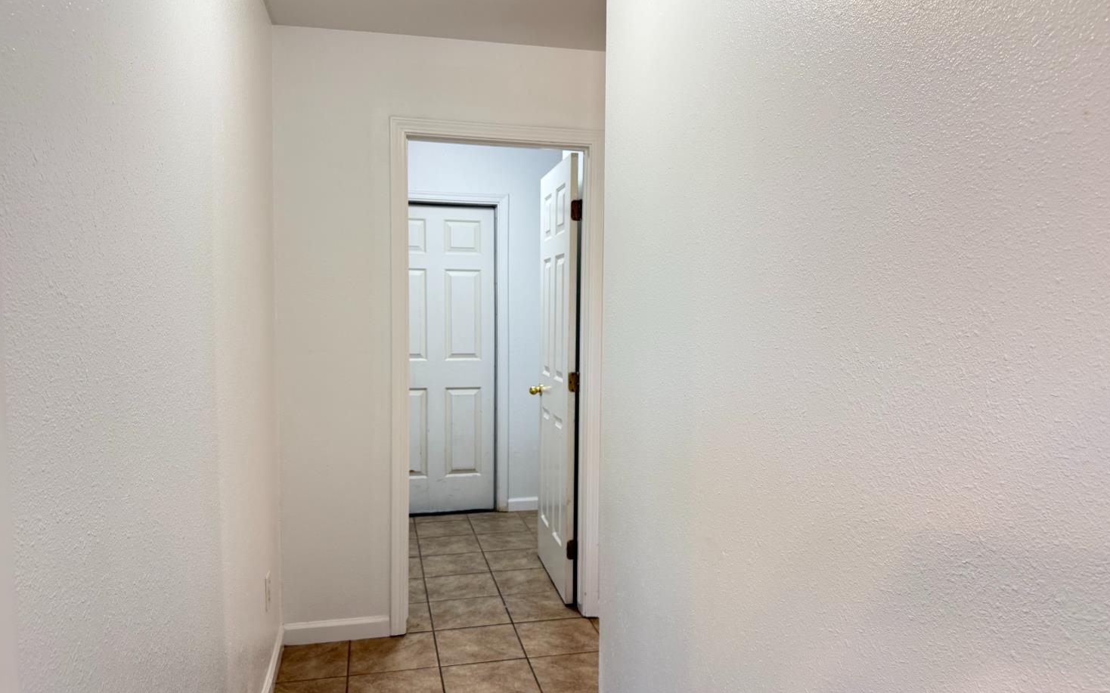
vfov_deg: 47.6
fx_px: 786
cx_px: 561
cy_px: 363
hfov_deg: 70.4
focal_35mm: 26
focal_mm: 6.76
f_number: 1.78
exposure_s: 1/60
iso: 160
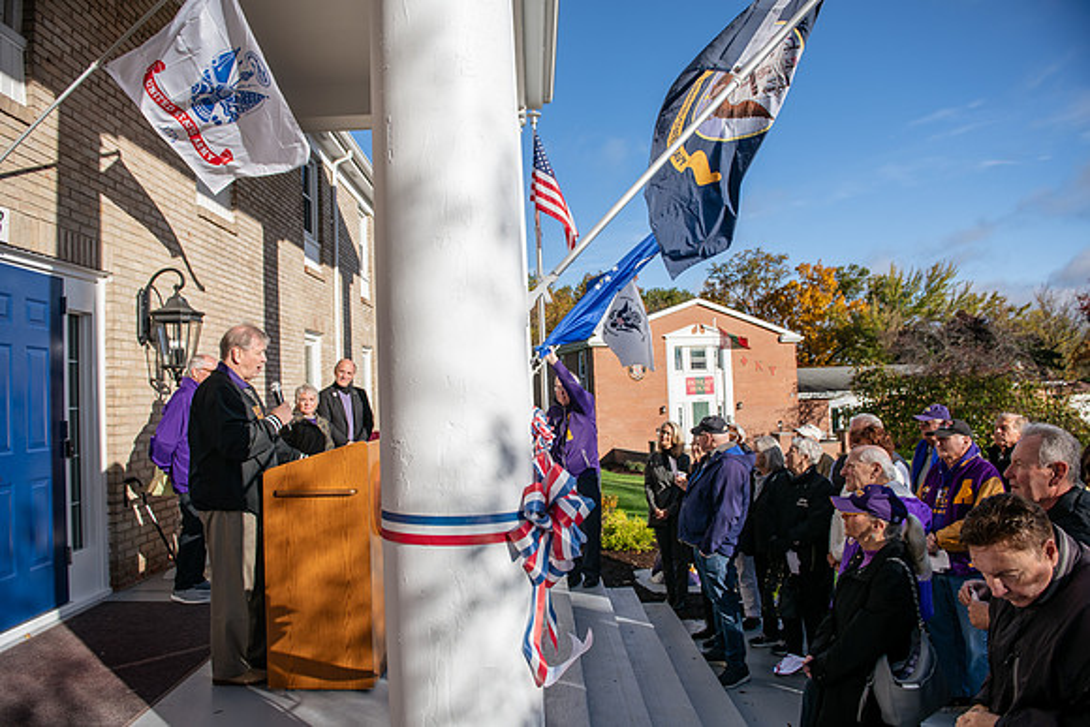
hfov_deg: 73.7
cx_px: 545
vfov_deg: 53.2
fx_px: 727
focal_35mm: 24
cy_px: 364
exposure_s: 1/1600
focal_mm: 24
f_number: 3.5
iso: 80
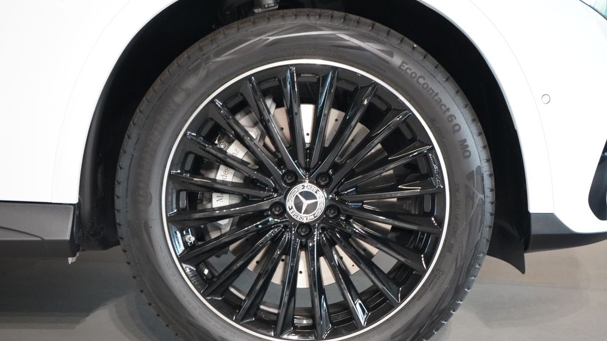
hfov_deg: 29.8
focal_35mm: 71
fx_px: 1143
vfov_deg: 17.0
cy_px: 193
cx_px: 304
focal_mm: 67
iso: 12800
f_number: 5.6
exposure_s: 1/100
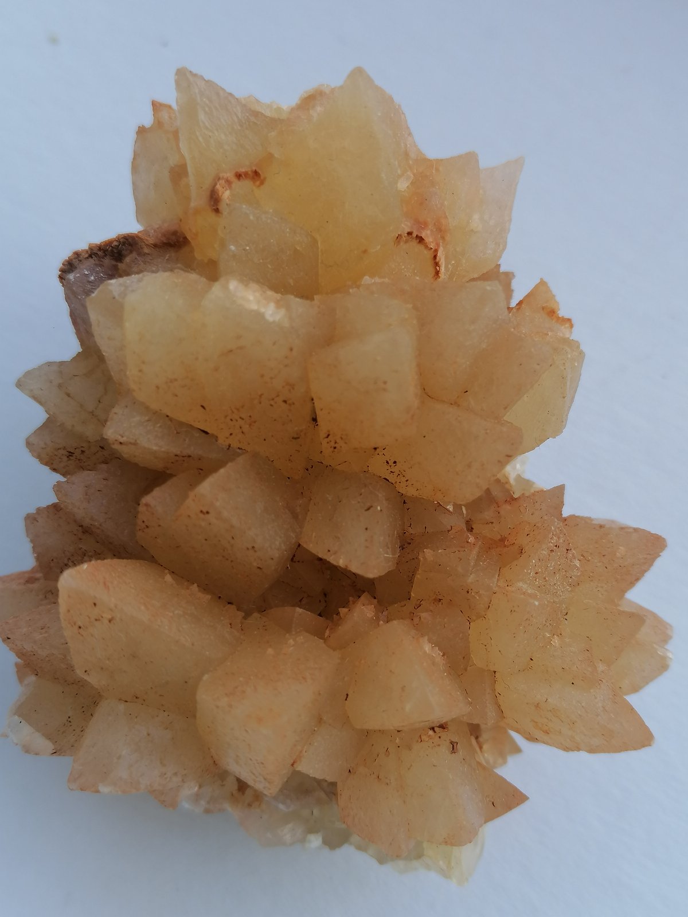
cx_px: 344
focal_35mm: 38
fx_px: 1007
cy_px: 458
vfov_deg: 49.0
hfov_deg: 37.7
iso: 50
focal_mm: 4.75
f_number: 1.8
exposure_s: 1/190
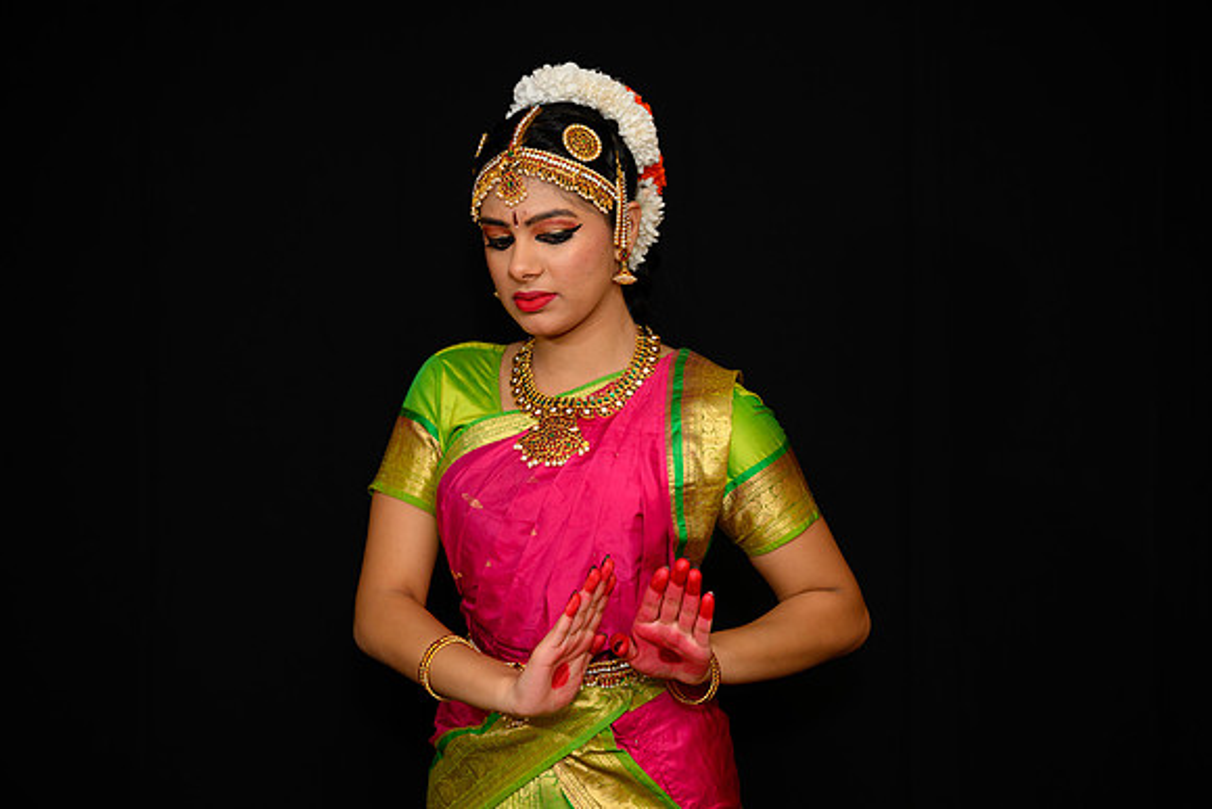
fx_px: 2256
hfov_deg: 30.1
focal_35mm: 67
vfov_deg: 20.3
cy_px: 404
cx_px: 606
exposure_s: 1/125
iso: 800
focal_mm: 67
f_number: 5
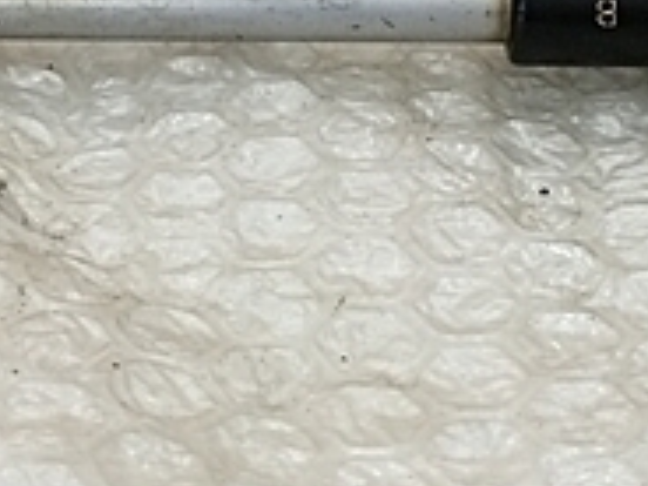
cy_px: 39
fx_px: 1891
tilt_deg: -36.6
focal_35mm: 101
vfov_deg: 14.5
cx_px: 275
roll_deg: -1.4
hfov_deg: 19.4
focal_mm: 4.15
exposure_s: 1/40
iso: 40
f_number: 2.2
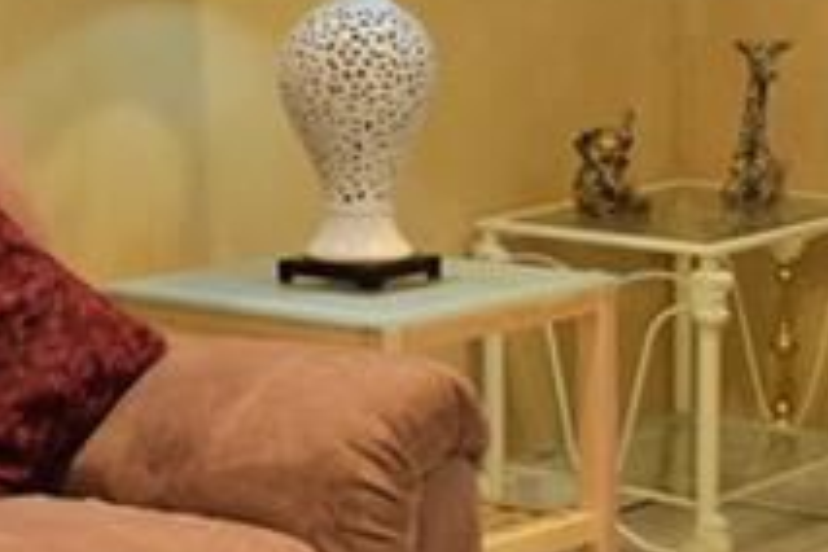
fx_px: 2990
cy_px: 86
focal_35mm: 130
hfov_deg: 15.4
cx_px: -39
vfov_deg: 10.5
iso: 720
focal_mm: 18
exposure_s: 1/60
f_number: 4
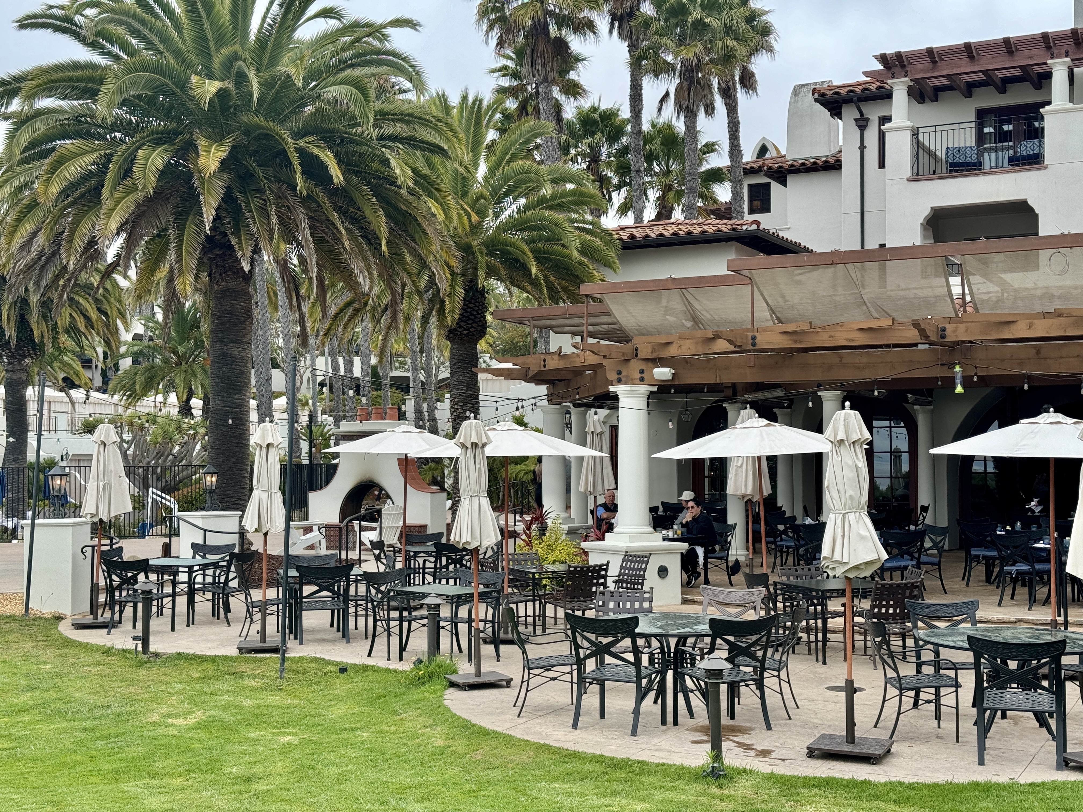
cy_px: 406
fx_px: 1502
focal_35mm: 48
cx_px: 542
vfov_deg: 30.3
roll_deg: +0.1
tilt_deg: +0.9
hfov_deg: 39.7
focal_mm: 6.76
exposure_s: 1/1395
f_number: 1.78
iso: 64
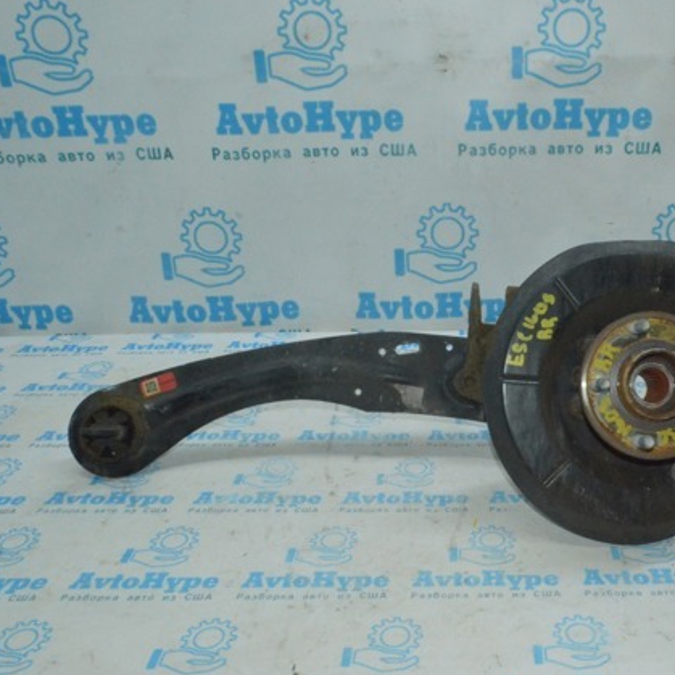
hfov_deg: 46.2
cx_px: 470
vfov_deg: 47.2
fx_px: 772
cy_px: 339
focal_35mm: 35
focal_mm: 18
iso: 5600
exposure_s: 1/60
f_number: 22
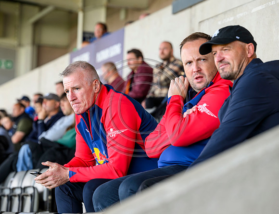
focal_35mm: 139
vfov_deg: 10.8
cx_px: 95
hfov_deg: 14.1
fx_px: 1128
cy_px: 102
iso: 500
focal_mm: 110
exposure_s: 1/320
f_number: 3.5
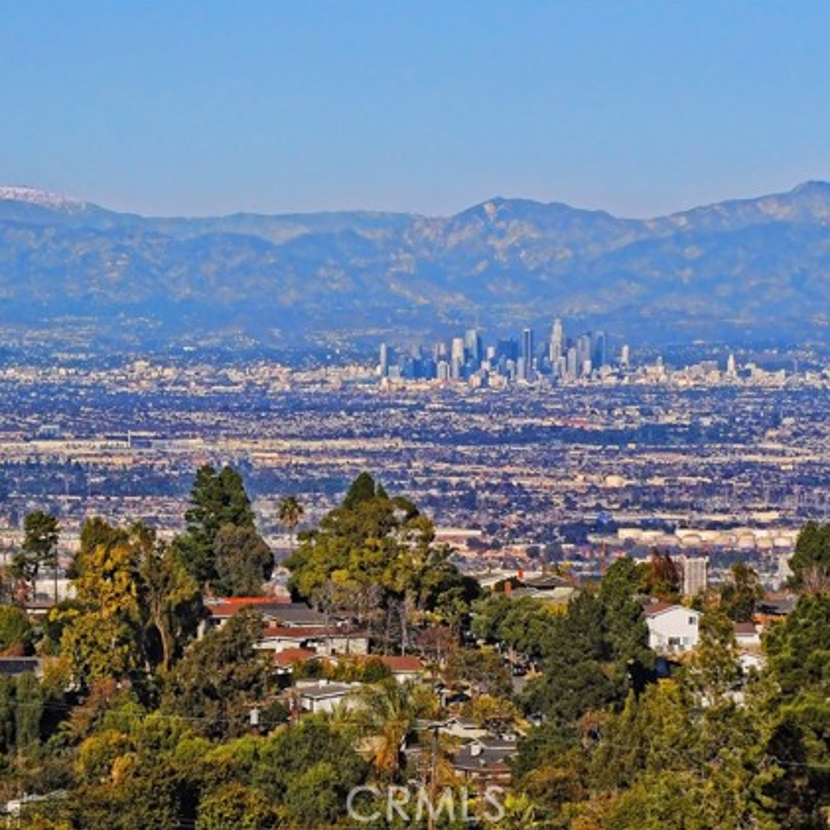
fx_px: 6294
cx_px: 546
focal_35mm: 232
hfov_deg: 7.5
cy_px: 413
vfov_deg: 7.5
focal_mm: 120
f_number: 16
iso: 200
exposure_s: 1/800
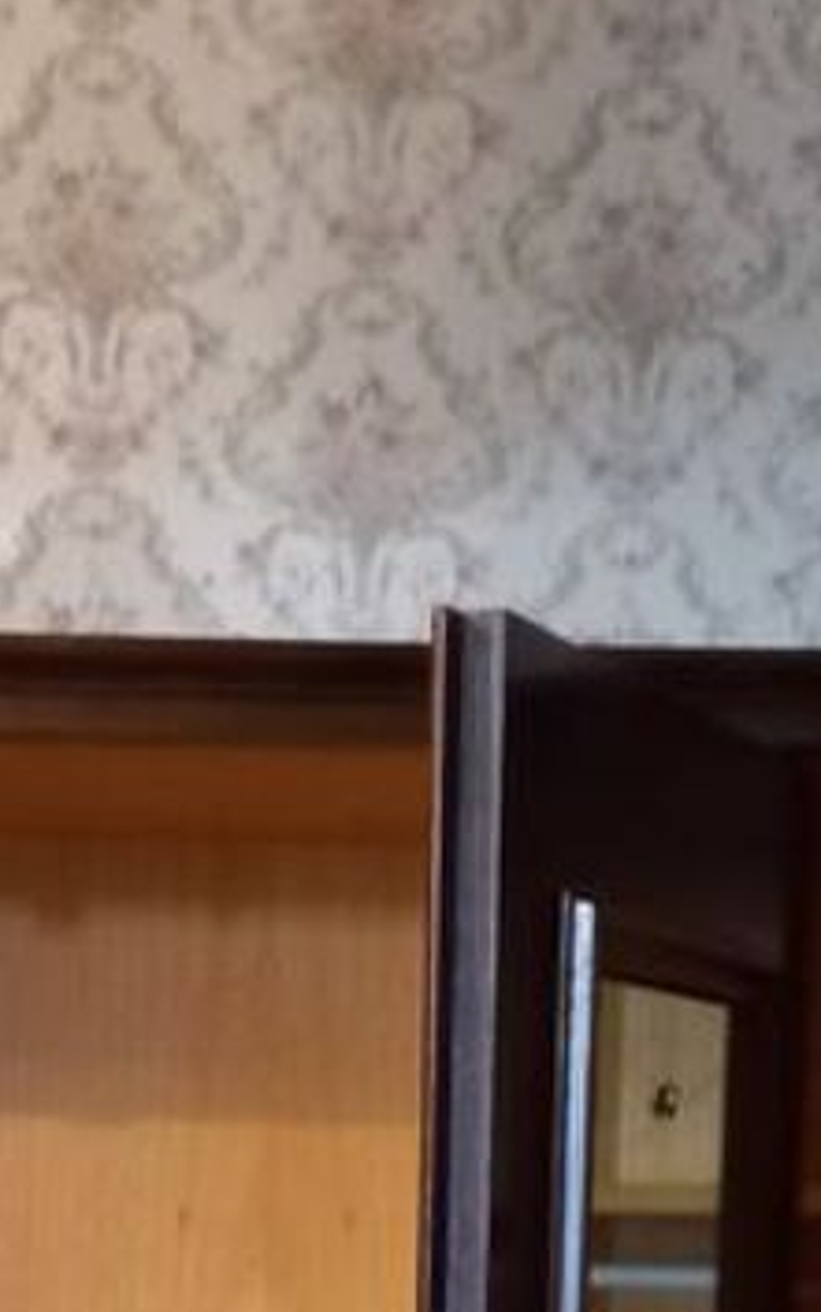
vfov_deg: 18.0
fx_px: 3576
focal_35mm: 100
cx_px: 253
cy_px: 2091
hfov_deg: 13.1
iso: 500
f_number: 2
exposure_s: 1/20
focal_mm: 4.6
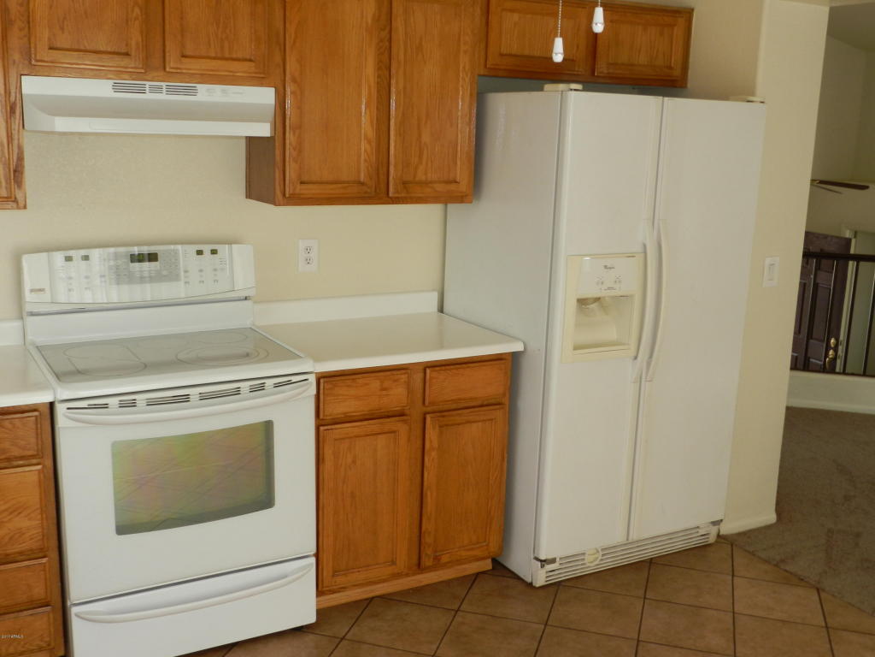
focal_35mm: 38
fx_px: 961
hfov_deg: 49.0
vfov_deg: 37.7
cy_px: 328
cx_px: 438
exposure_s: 1/125
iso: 160
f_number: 4
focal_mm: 6.7
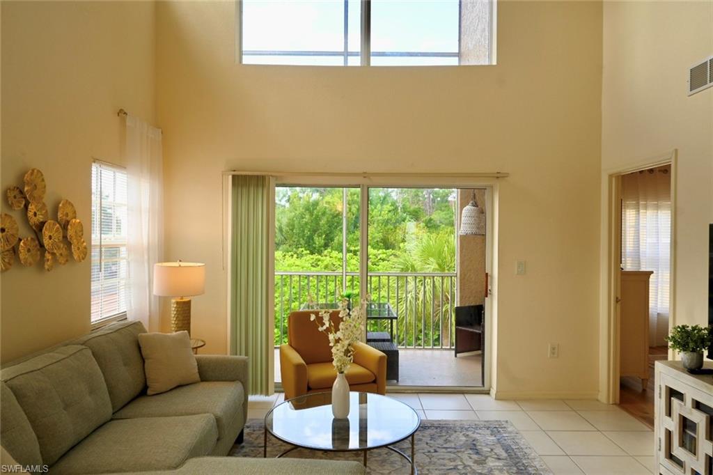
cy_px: 238
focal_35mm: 24
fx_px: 475
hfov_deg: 73.8
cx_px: 356
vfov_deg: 53.1
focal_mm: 16
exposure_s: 1/15
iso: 100
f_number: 8
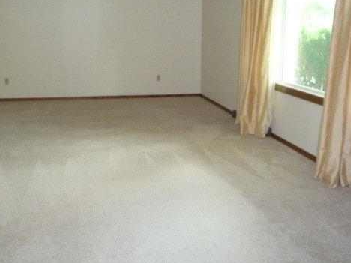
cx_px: 150
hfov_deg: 45.6
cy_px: 92
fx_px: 416
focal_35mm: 41
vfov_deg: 34.9
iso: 500
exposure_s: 1/30
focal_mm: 5.2
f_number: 3.3
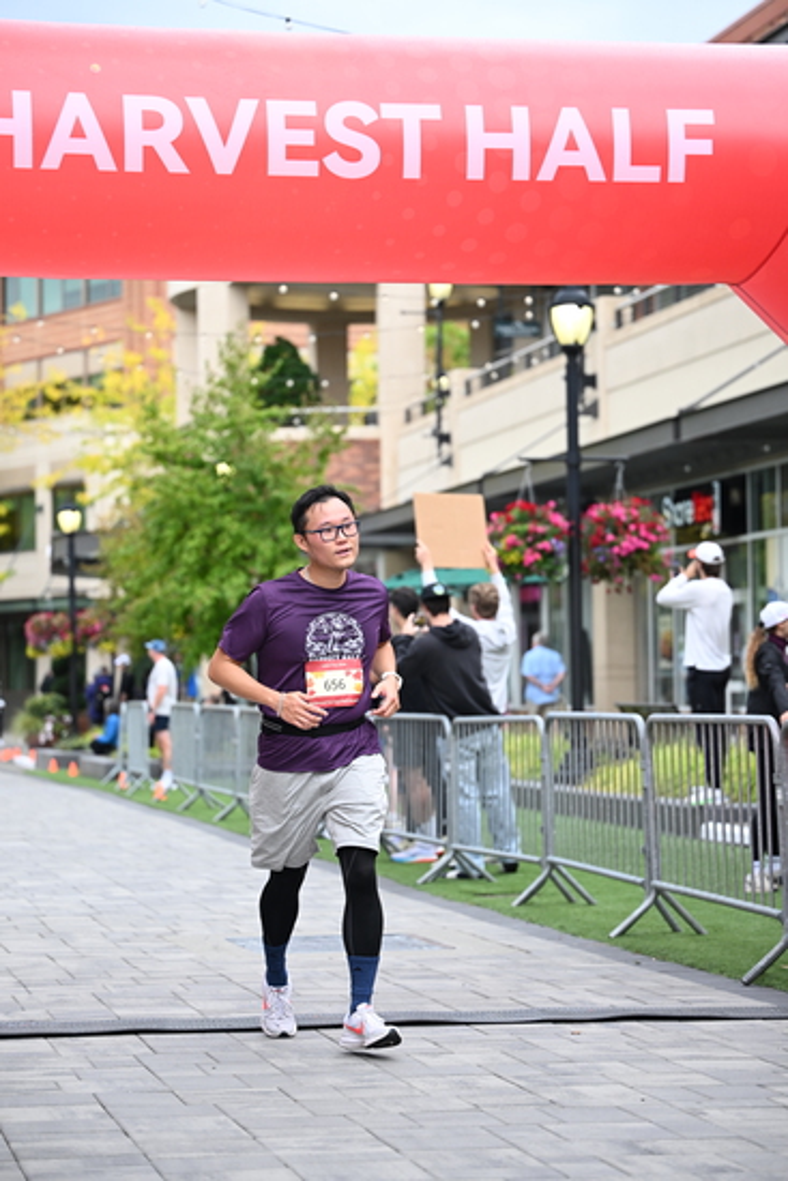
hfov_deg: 15.9
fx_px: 2822
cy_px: 590
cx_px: 394
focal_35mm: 86
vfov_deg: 23.6
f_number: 2.8
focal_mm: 86
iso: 640
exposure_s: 1/1600
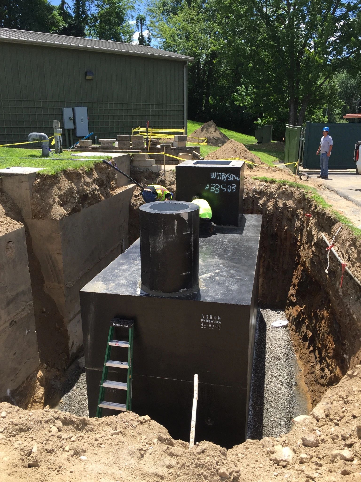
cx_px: 180
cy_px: 241
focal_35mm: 29
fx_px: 403
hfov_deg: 48.2
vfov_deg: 61.7
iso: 32
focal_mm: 4.15
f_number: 2.2
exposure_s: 1/1041
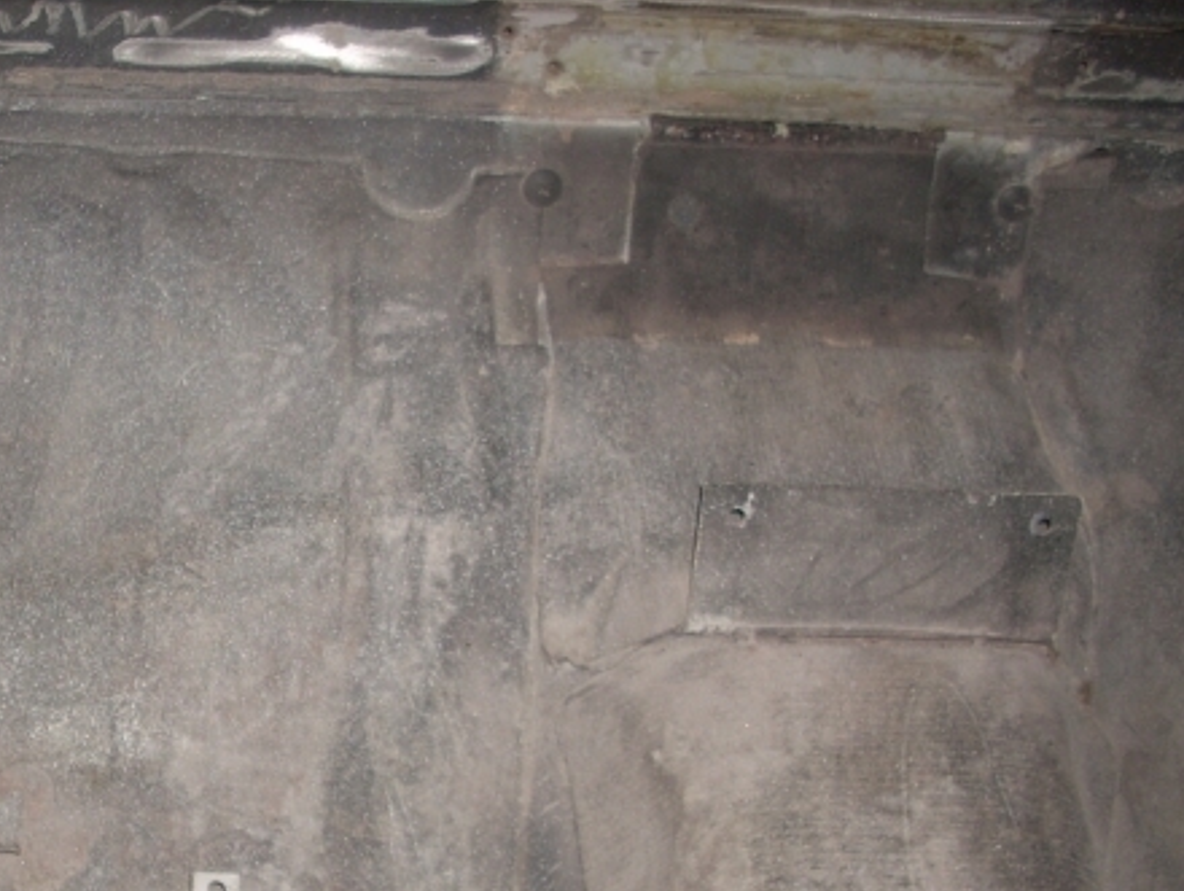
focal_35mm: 63
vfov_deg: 23.2
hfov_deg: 29.9
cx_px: 213
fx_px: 2157
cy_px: 583
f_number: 2.8
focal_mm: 6.2
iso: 64
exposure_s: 1/60
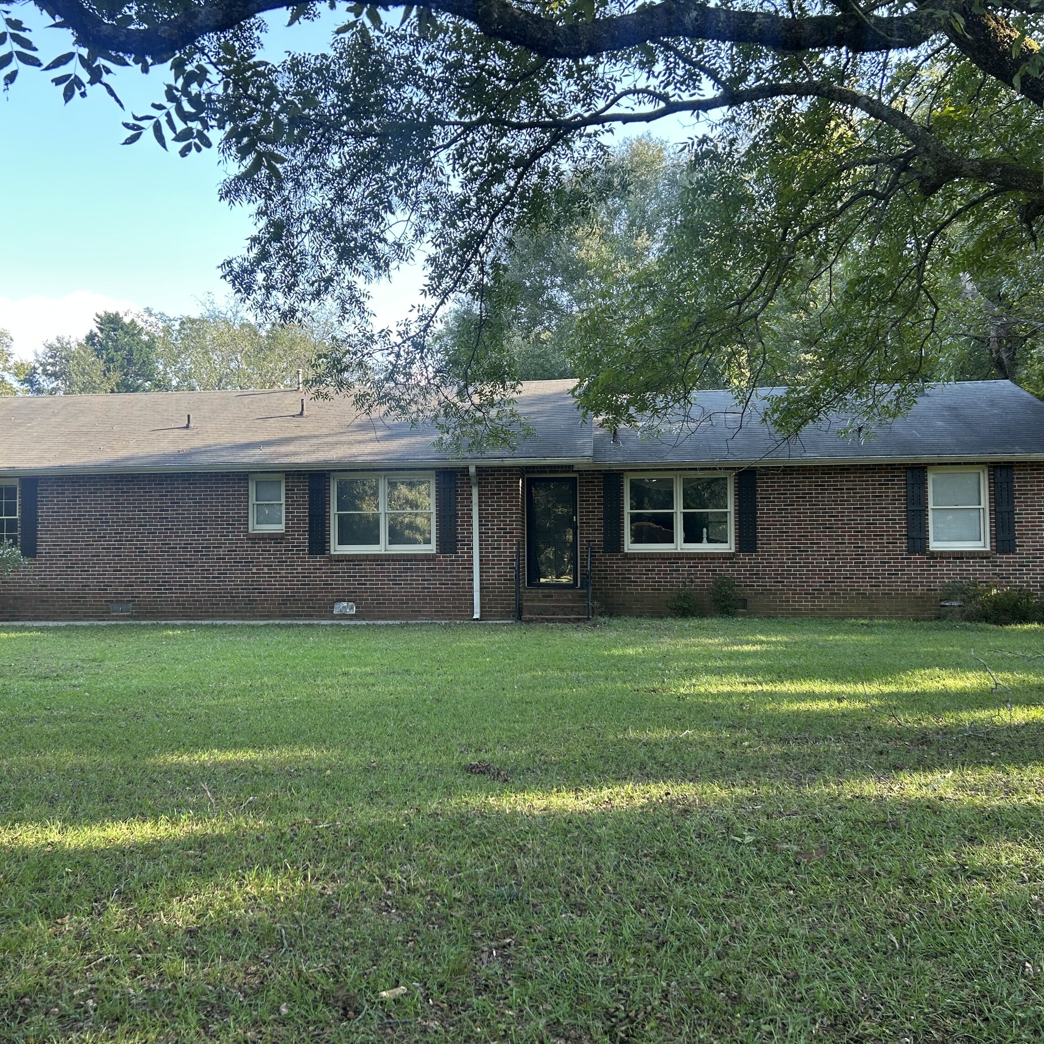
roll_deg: +0.3
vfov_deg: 52.5
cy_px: 519
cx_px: 447
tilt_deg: +2.9
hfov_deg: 52.3
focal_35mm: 31
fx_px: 1058
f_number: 1.5
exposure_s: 1/212
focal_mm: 5.7
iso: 40
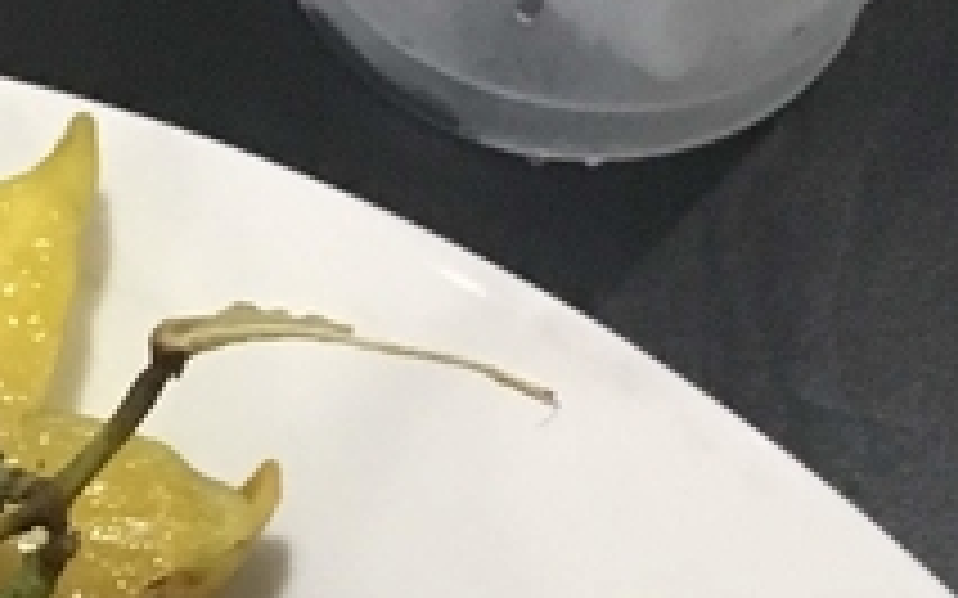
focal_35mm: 148
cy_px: 1776
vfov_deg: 7.7
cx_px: -603
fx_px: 3863
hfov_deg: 13.1
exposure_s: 1/25
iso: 200
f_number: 2.2
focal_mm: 4.15
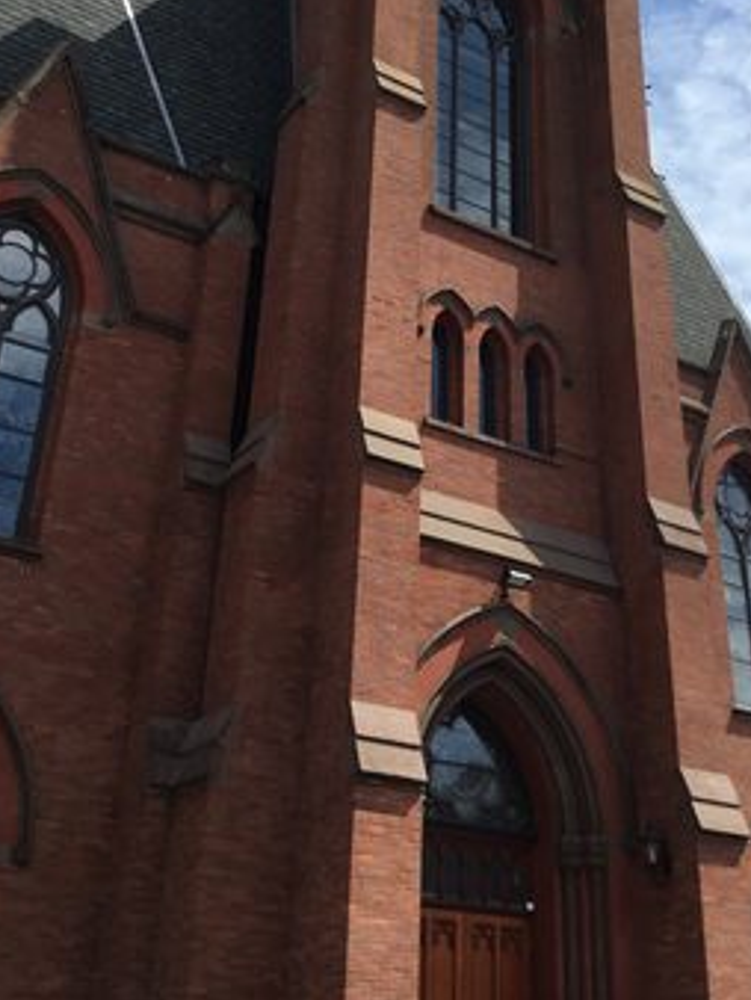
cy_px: 299
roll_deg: -2.1
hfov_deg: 32.9
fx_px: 1271
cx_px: 408
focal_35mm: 44
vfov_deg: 42.1
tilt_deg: +32.9
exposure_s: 1/1148
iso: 25
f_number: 2.4
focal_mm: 3.3
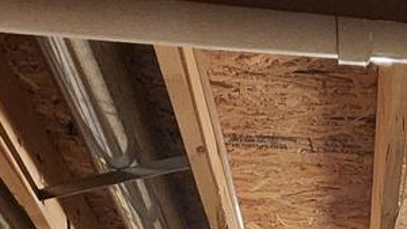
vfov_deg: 10.8
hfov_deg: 27.7
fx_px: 734
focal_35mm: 68
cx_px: 472
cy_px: 710
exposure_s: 1/30
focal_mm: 2.2
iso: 500
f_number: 2.2
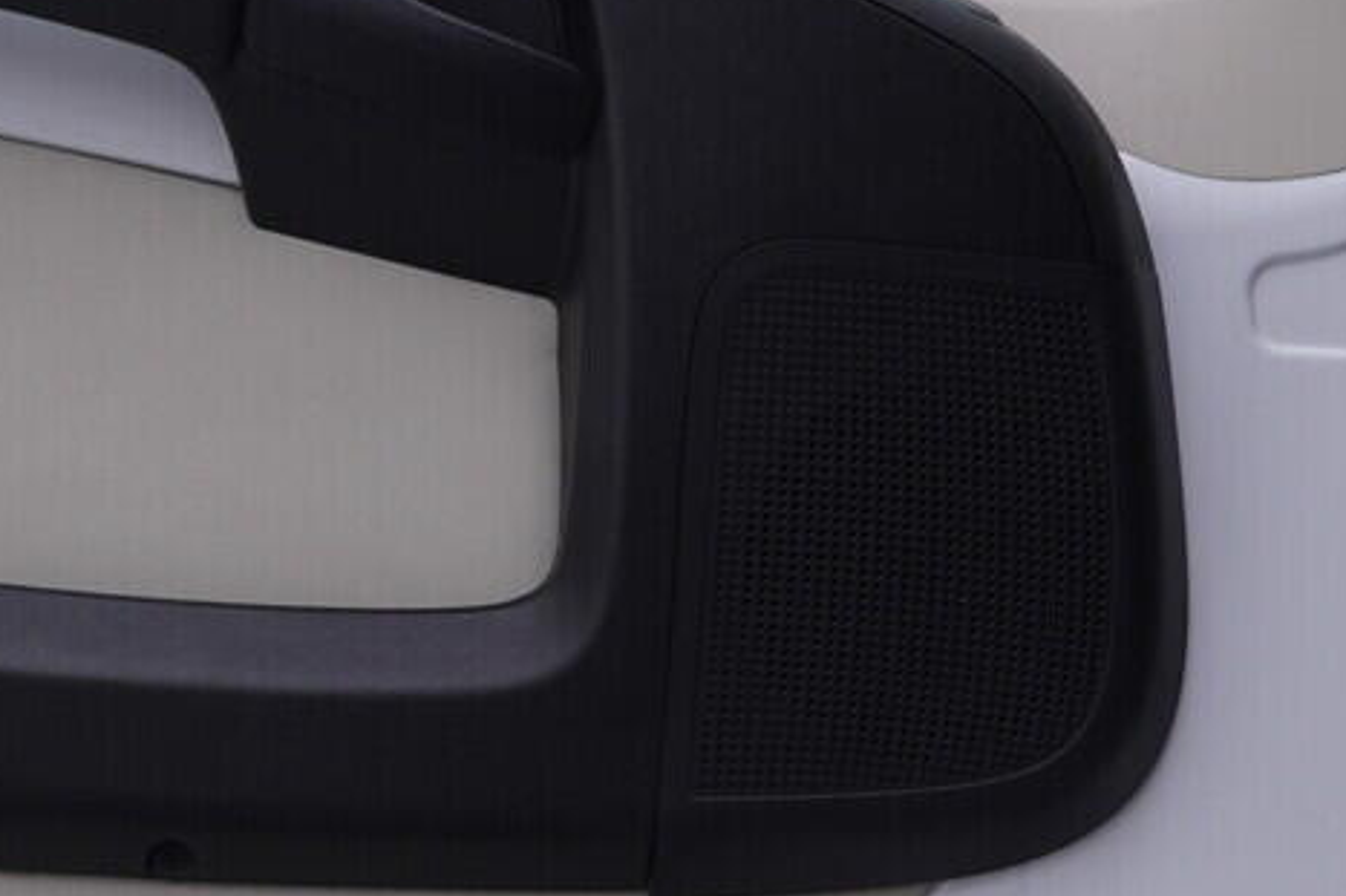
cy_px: 810
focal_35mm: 111
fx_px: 4148
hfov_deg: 18.4
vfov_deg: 12.2
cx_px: 441
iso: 125
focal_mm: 24
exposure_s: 1/80
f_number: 4
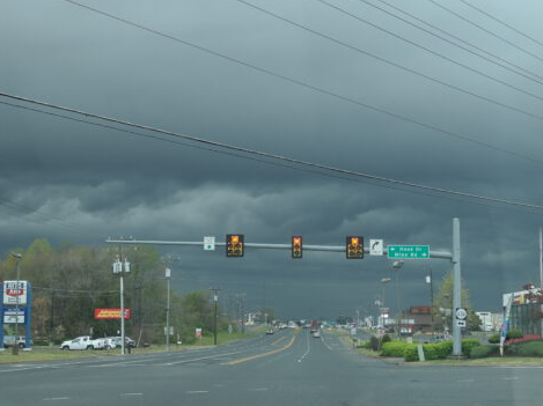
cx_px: 321
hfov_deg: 36.7
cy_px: 261
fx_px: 815
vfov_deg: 27.9
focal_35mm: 52
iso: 100
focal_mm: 22
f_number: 4.5
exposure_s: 1/125
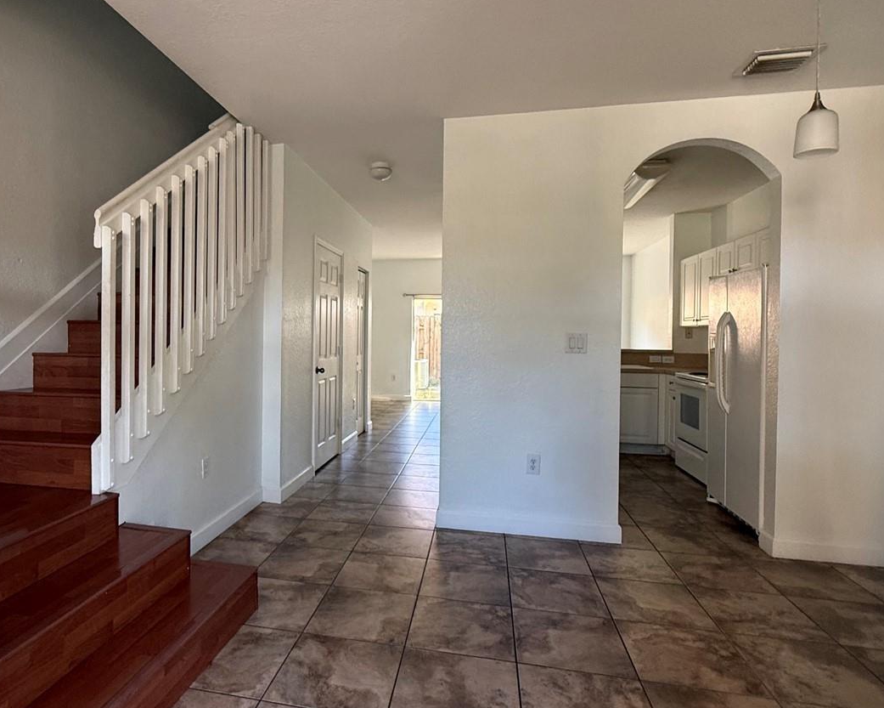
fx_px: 549
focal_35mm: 21
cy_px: 341
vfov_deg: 65.5
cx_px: 358
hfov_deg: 76.8
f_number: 2.2
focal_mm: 2.22
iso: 320
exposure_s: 1/99
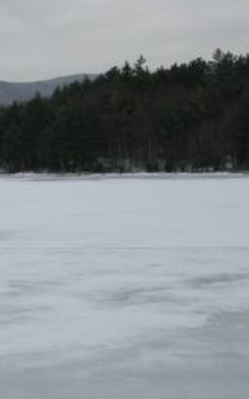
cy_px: 221
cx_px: -69
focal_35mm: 96
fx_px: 1042
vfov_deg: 21.6
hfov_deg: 13.2
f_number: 5.4
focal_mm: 10.1
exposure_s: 1/225
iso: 64
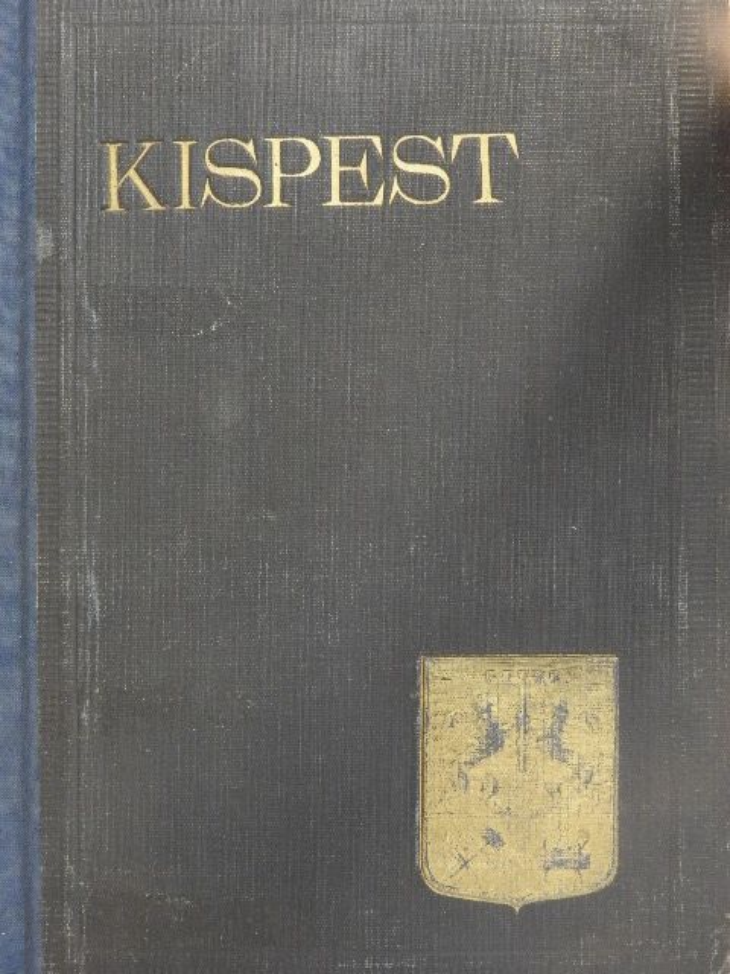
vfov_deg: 38.2
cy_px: 487
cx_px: 365
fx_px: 1406
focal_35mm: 50
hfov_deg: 29.1
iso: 800
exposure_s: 1/8
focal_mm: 9
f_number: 4
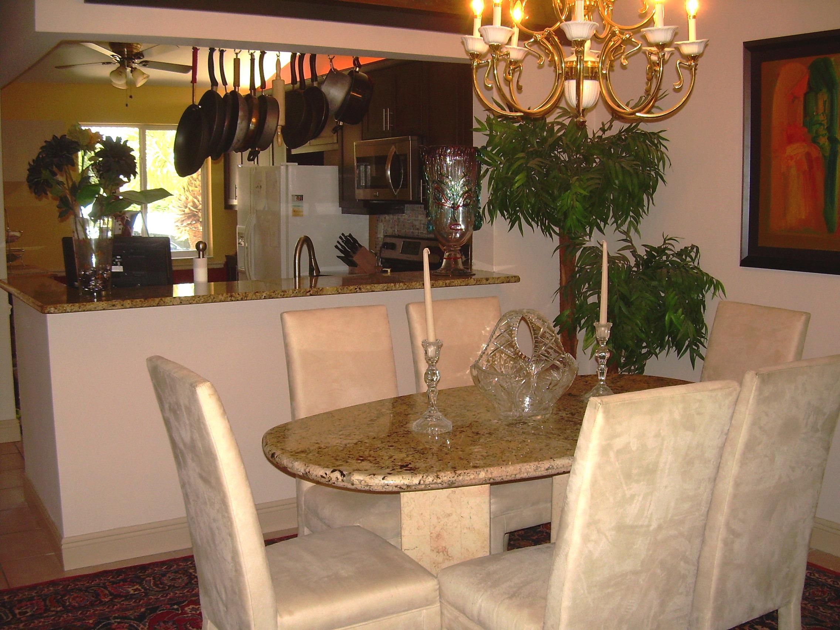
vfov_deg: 37.7
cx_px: 420
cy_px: 315
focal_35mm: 38
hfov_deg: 49.0
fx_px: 922
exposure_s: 1/60
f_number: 2.8
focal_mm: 6.3
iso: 50
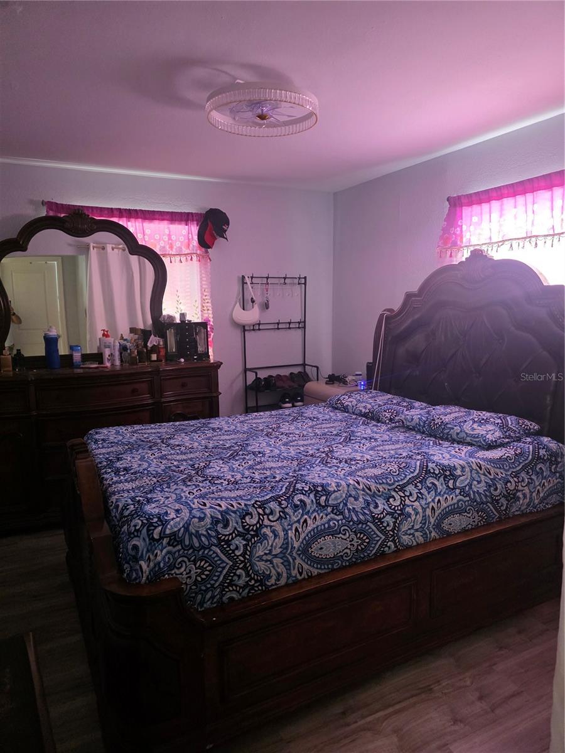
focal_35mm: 23
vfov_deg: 73.9
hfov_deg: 58.9
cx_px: 282
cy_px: 376
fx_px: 501
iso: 1600
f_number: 1.7
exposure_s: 1/120
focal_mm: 6.3
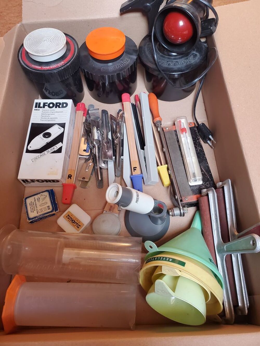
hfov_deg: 53.1
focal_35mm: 26
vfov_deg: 67.3
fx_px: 260
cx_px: 130
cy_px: 173
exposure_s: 1/40
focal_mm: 4.3
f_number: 2.4
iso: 320
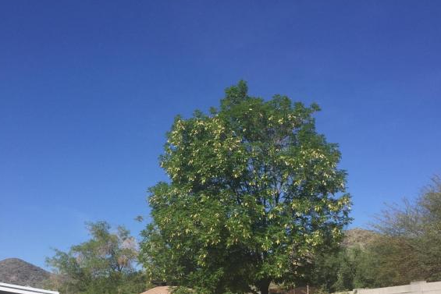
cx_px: 218
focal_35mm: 41
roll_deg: -0.7
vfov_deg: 31.1
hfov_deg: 47.4
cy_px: 267
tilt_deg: +6.5
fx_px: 502
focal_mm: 4.15
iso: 32
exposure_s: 1/2475
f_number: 2.2
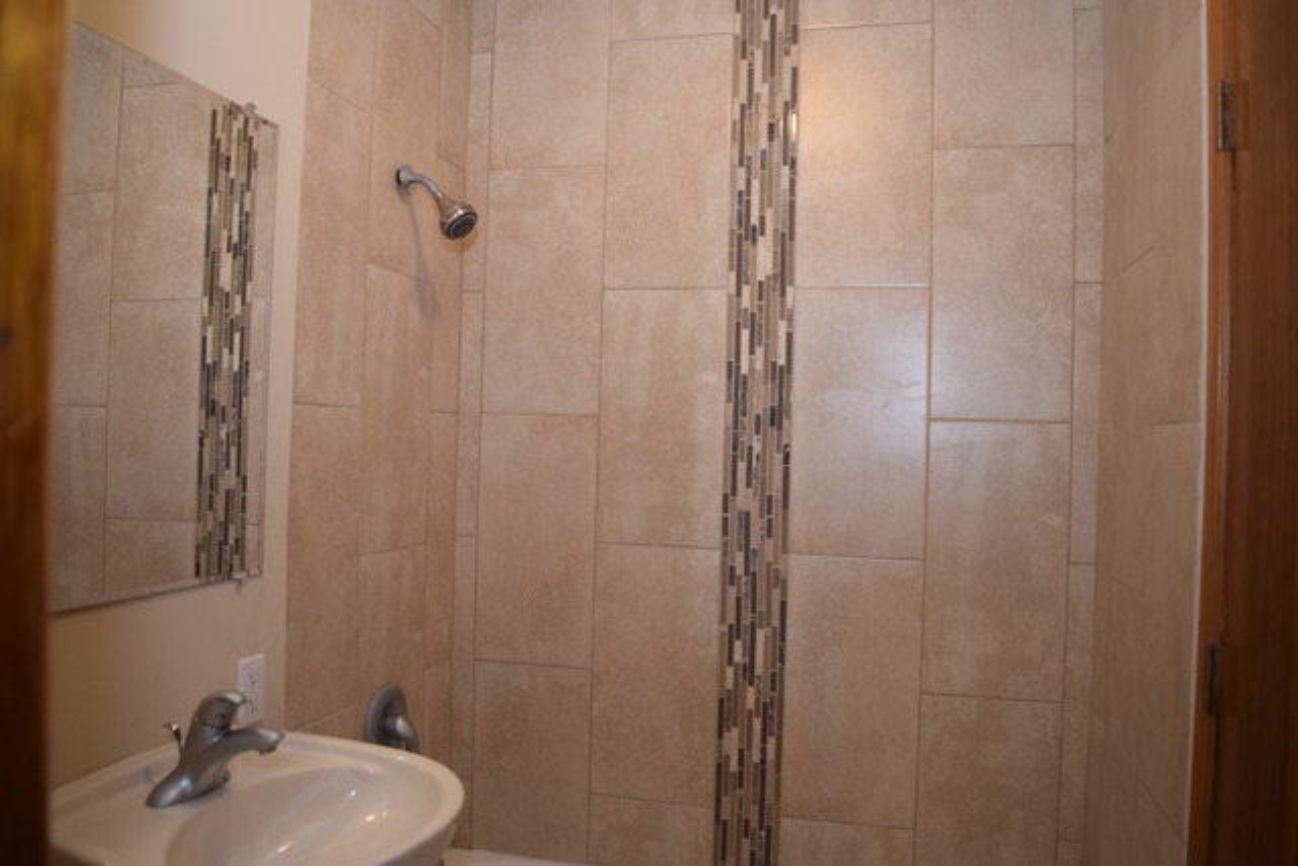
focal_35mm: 27
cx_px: 649
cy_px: 433
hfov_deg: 67.4
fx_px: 974
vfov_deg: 48.0
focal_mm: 18
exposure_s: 1/60
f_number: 4
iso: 800
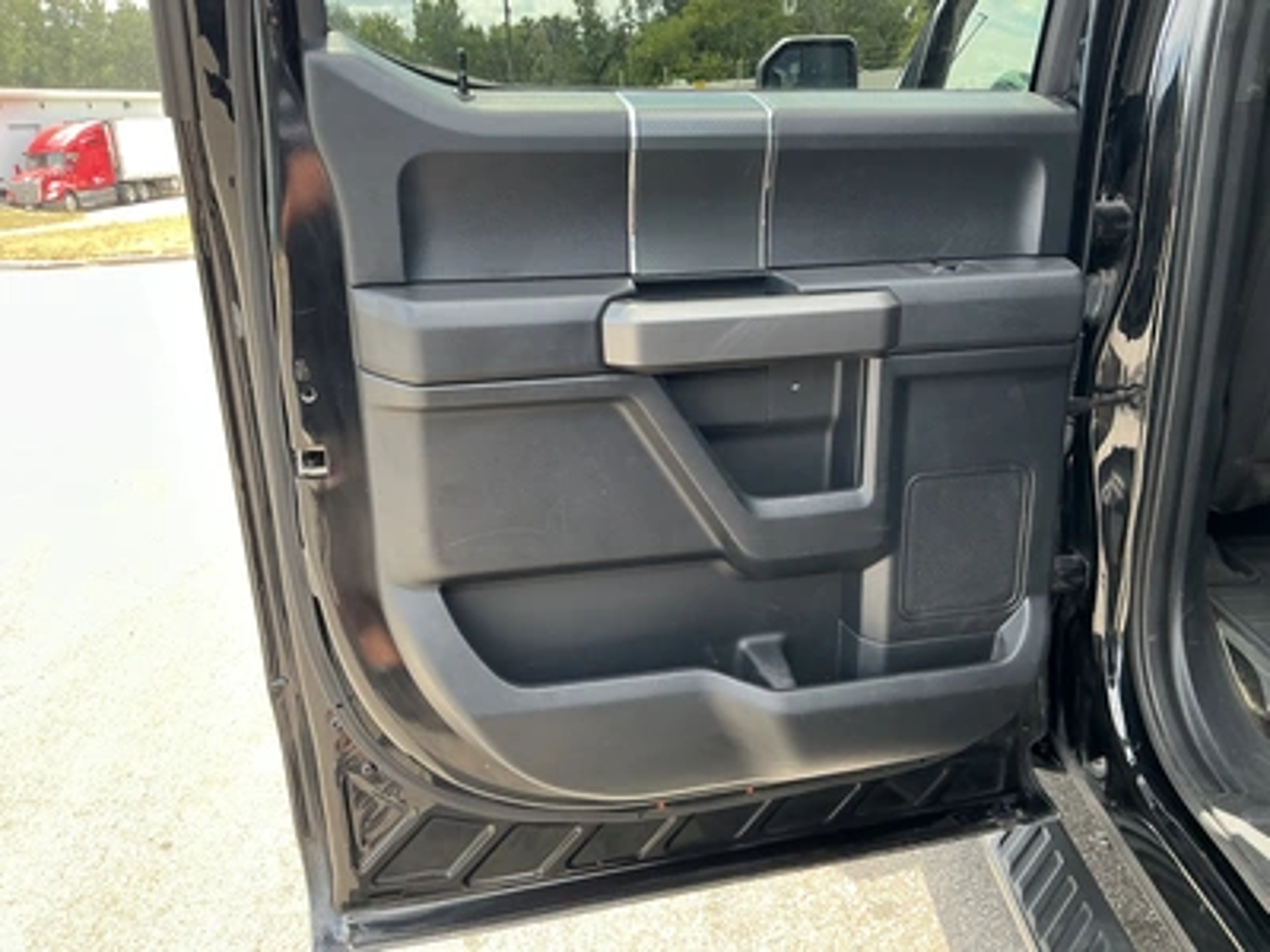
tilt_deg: -17.6
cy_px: 476
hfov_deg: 63.4
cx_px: 635
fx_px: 1027
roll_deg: +4.6
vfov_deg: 49.7
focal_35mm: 28
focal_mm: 3
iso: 20
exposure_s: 1/122
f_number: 1.8
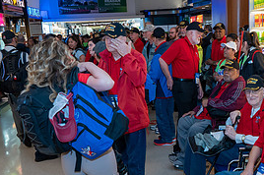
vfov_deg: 25.6
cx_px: 177
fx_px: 381
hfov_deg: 37.8
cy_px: 130
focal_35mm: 52
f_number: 5
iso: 2500
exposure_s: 1/100
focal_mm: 24
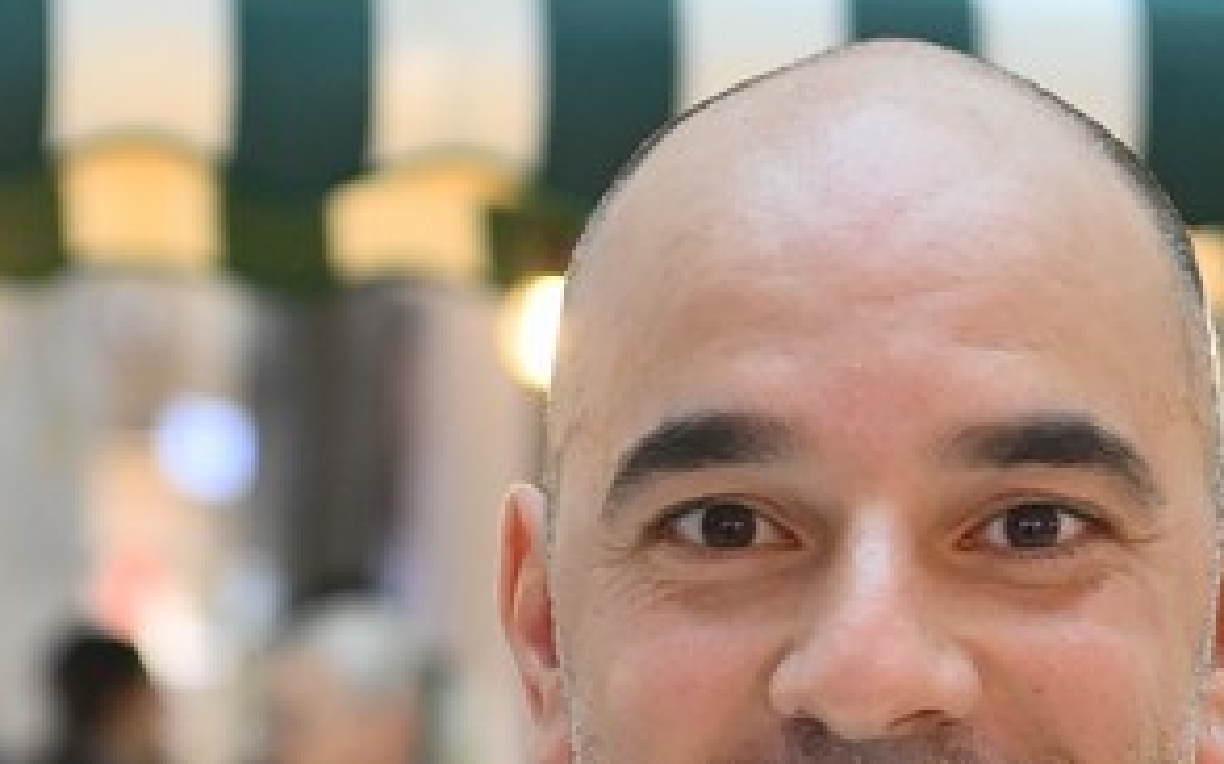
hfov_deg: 10.5
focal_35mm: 200
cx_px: 827
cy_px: 870
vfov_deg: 6.5
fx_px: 6670
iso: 2500
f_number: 2.8
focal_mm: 48
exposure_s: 1/640
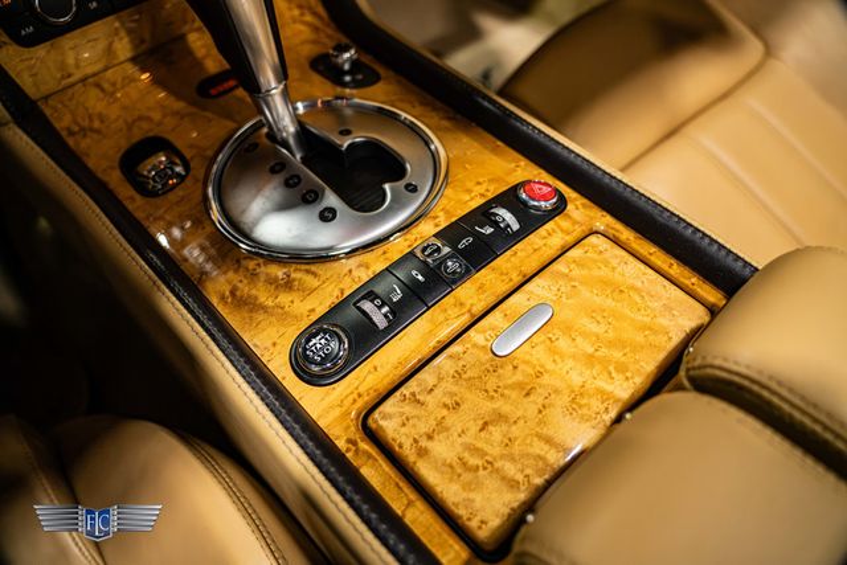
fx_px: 565
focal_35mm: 24
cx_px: 424
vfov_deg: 53.2
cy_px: 282
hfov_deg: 73.7
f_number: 4
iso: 1250
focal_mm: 24
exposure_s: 1/100
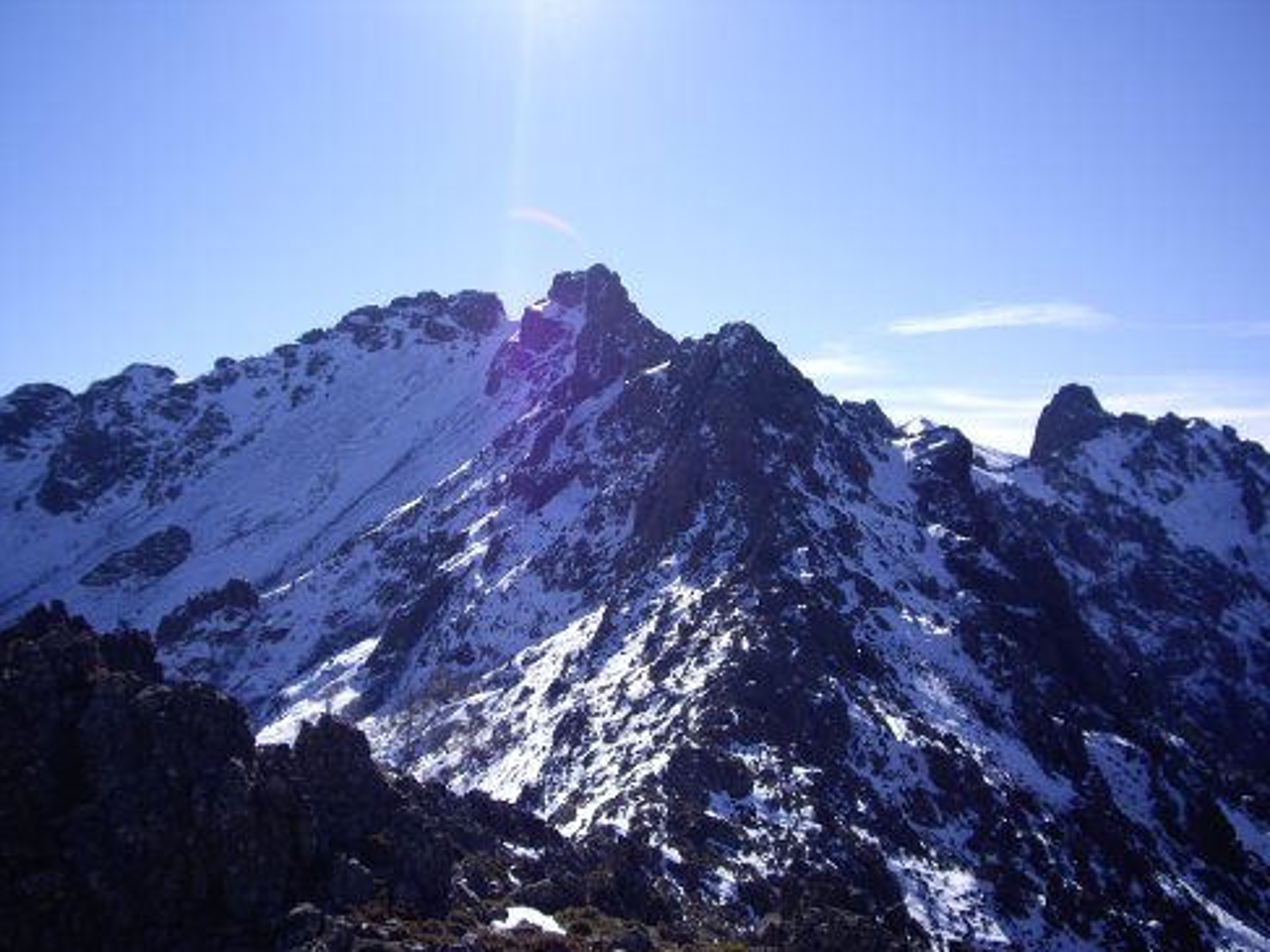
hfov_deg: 47.9
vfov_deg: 36.8
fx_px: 1430
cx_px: 649
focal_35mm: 39
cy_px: 486
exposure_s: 1/160
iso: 64
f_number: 8
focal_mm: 7.9
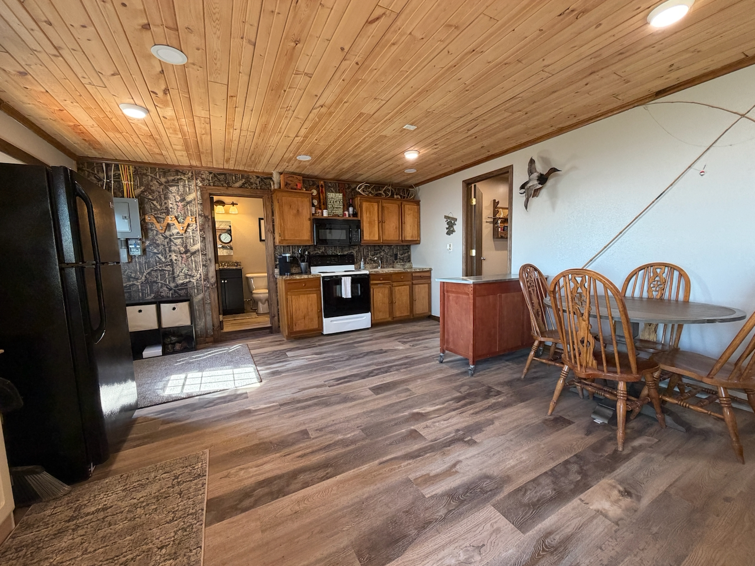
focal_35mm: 14
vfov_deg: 85.7
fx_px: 305
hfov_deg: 102.1
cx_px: 378
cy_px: 283
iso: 250
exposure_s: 1/60
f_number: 2.2
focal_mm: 2.22
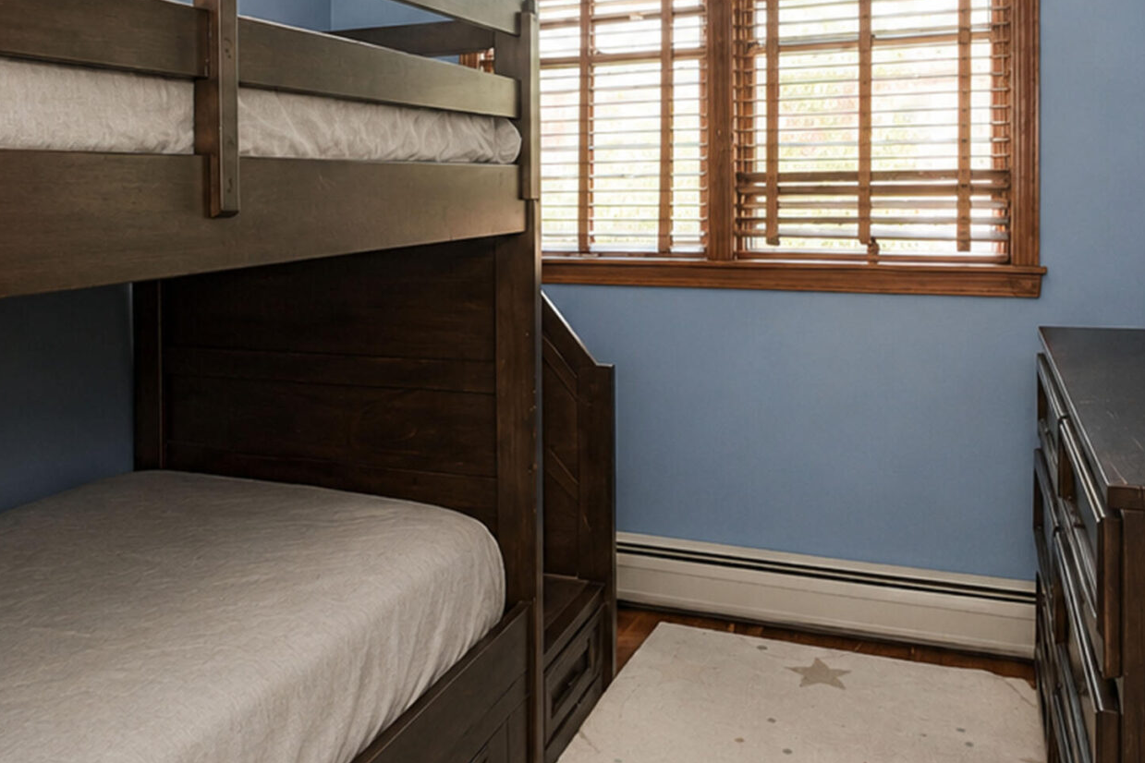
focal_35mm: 31
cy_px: 222
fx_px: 986
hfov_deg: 59.9
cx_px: 478
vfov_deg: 41.5
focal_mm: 10
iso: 1600
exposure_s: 1/80
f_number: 9
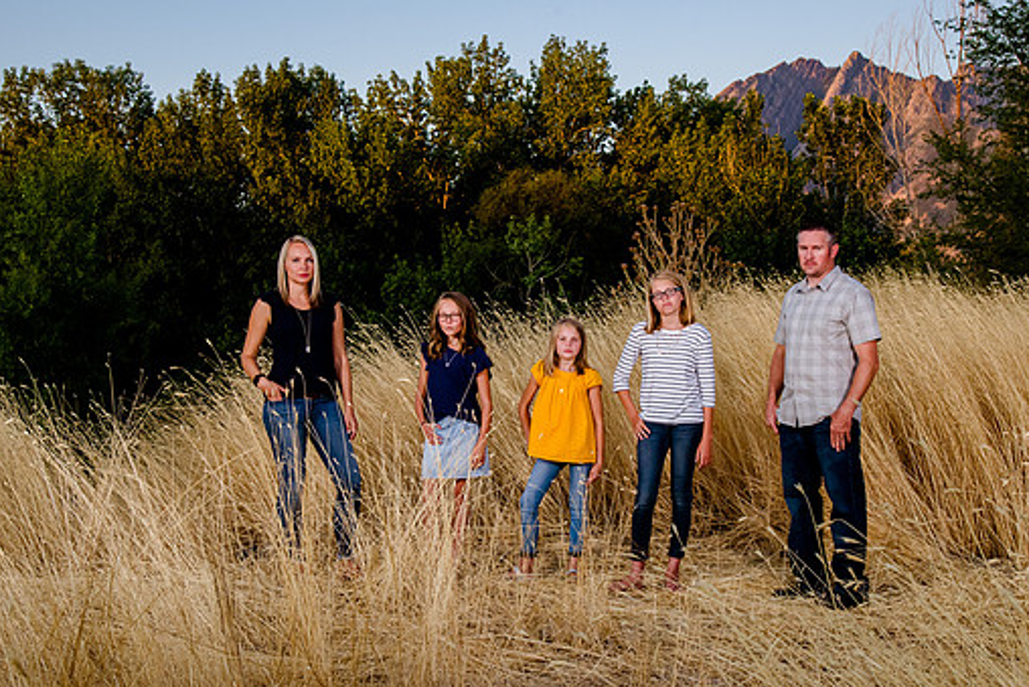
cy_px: 378
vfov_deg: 23.4
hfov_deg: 34.5
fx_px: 1658
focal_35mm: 58
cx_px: 515
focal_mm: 44
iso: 800
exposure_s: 1/250
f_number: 10
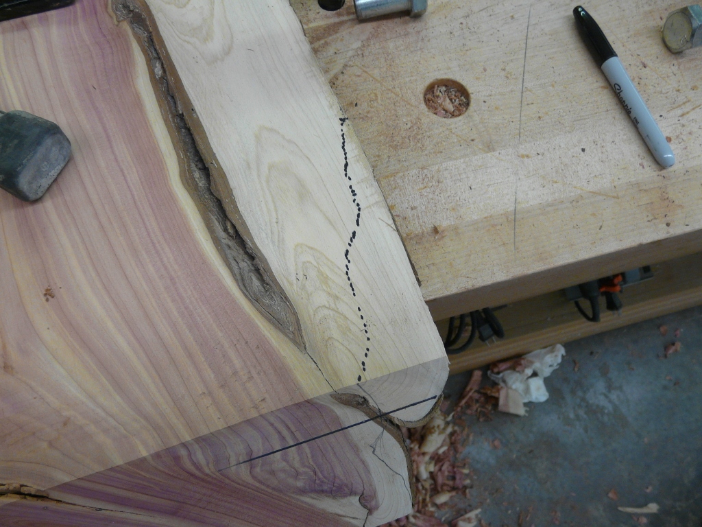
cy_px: 264
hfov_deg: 63.4
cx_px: 351
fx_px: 568
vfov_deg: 49.7
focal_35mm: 28
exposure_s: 1/30
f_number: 2.8
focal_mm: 4.6
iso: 160
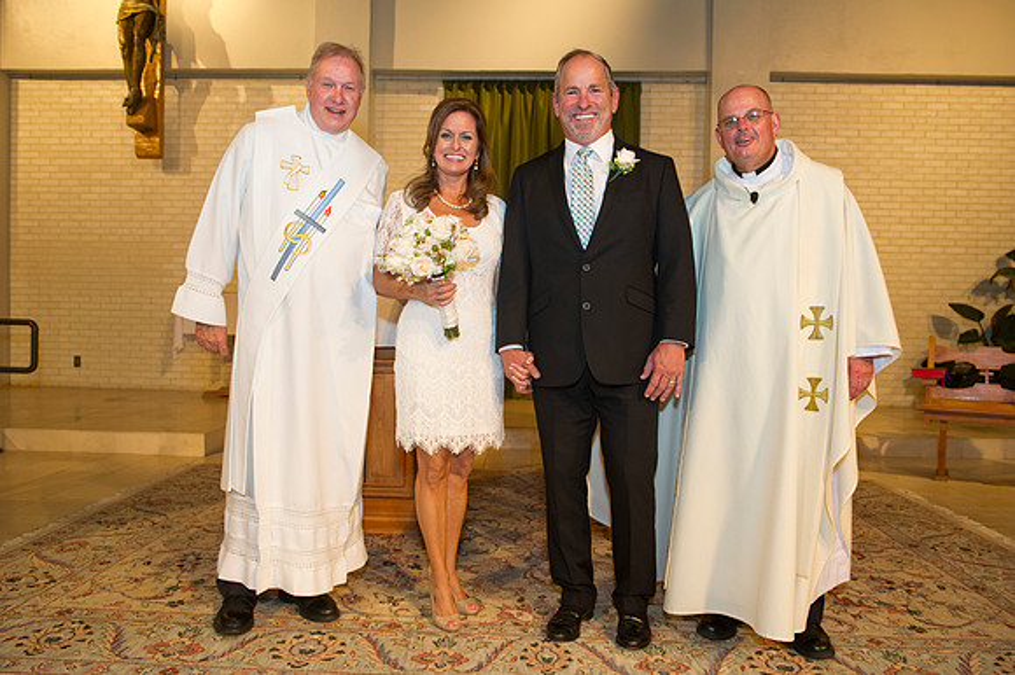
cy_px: 338
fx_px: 789
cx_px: 508
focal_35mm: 28
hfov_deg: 65.5
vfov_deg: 46.4
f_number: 5
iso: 1250
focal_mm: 28
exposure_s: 1/100
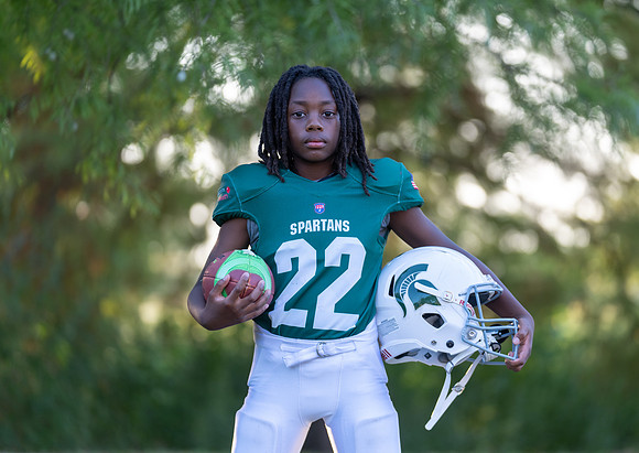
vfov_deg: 9.1
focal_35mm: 157
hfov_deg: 12.8
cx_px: 355
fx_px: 2845
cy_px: 218
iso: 250
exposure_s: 1/320
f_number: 2.8
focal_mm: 143
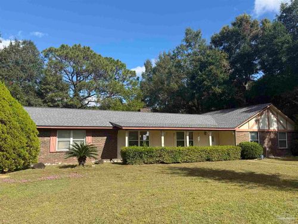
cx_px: 149
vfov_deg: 56.8
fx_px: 207
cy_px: 112
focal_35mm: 24
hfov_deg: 71.6
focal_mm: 6.76
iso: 80
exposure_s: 1/3021
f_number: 1.78
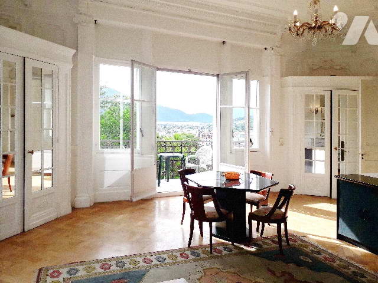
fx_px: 295
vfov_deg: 51.4
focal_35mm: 27
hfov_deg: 65.3
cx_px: 189
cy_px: 142
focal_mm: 3.6
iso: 40
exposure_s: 1/832
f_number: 1.9
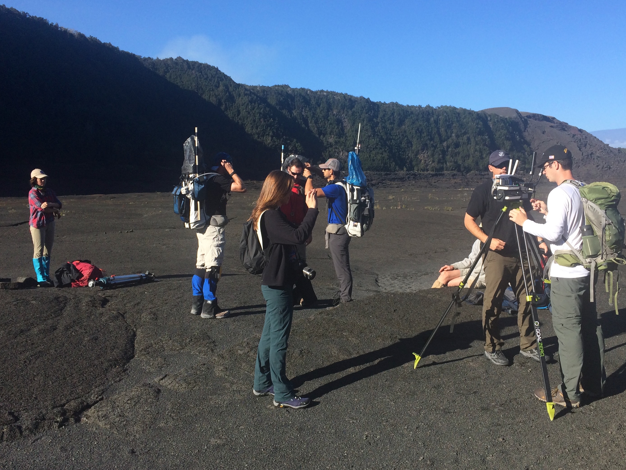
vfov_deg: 41.8
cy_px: 214
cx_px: 331
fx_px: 615
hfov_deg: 53.9
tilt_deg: -3.8
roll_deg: +1.9
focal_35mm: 34
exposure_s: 1/1520
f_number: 2.2
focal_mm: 4.15
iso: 32
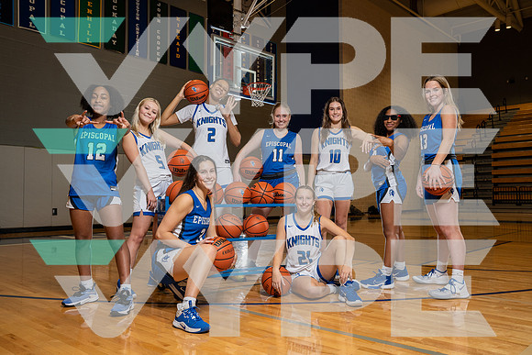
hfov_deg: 60.3
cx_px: 266
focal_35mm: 31
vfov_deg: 42.3
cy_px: 178
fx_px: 458
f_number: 8
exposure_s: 1/125
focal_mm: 31
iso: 500
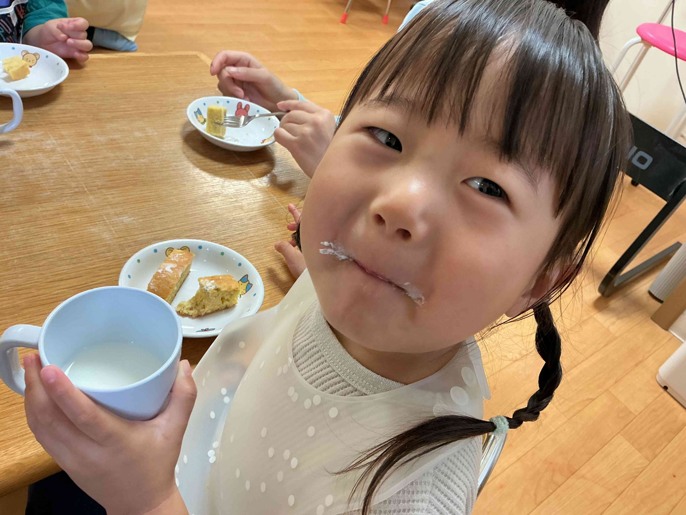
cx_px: 343
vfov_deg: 48.2
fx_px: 575
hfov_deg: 61.7
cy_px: 258
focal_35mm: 29
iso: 125
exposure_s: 1/50
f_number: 1.8
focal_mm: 3
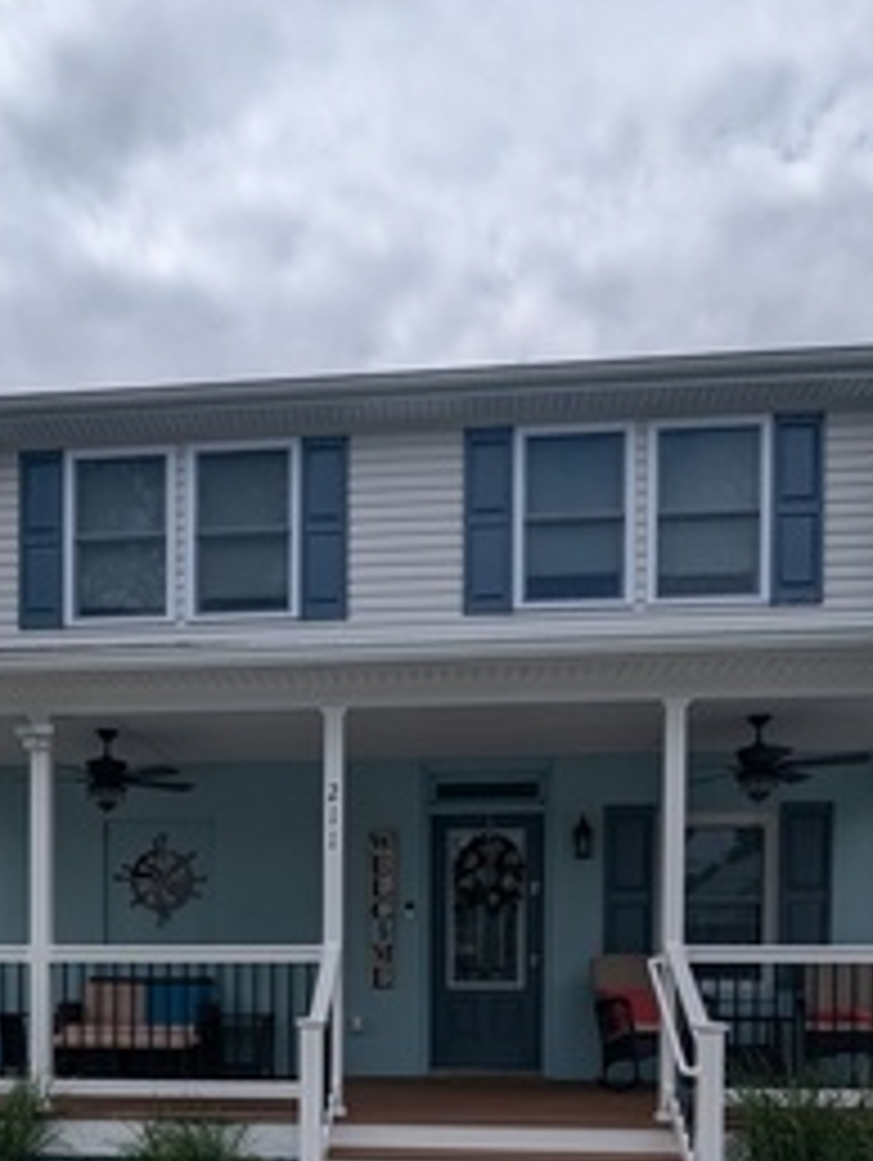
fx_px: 1041
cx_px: 346
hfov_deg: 45.3
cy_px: 986
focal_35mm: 31
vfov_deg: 53.0
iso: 43
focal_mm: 2.35
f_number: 2.2
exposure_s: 1/3717
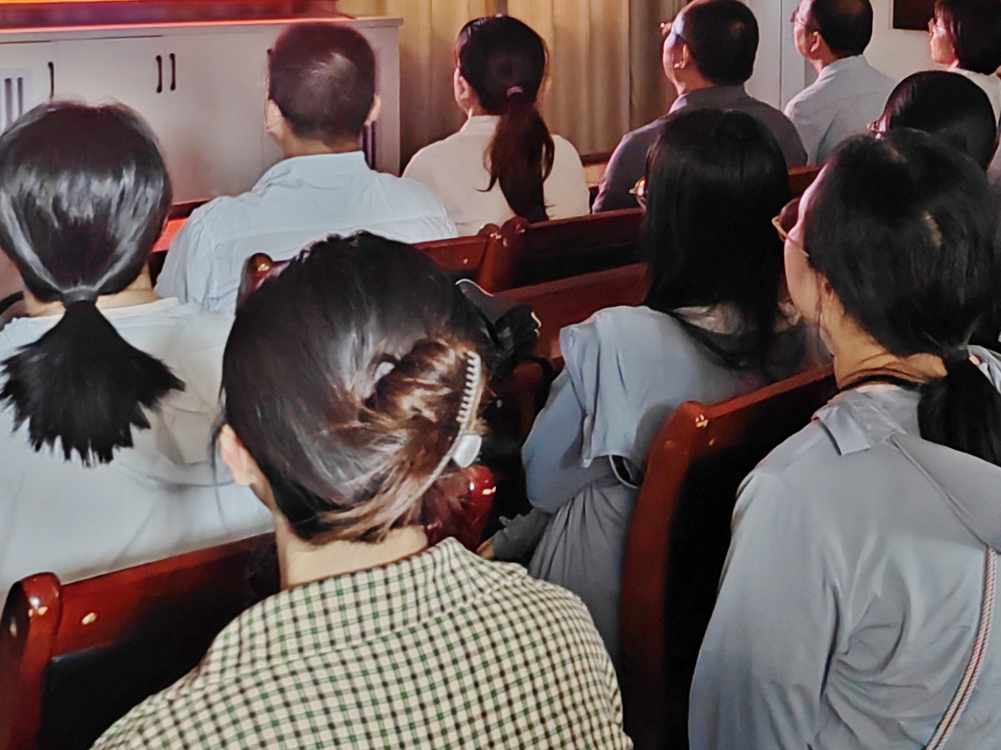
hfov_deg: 30.3
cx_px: 967
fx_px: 1735
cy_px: 89
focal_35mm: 60
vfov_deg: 23.8
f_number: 1.8
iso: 12800
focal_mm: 6.14
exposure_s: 1/33
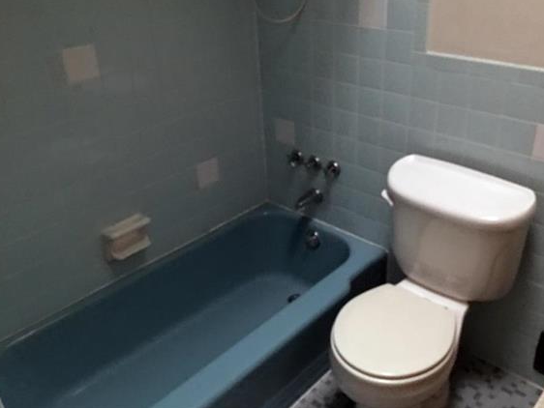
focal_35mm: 33
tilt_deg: -25.2
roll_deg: +1.9
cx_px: 302
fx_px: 519
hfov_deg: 55.2
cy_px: 181
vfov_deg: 42.9
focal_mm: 4.15
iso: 100
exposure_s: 1/4
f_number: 2.2
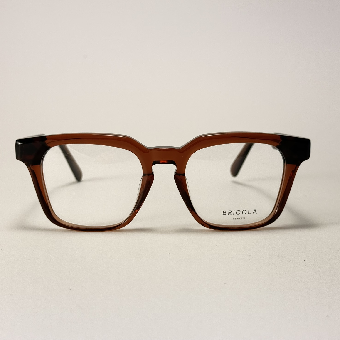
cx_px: 166
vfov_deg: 29.6
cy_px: 170
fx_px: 645
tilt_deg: -7.6
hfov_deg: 29.6
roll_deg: -0.1
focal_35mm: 58
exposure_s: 1/299
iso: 100
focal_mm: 6.76
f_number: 1.78
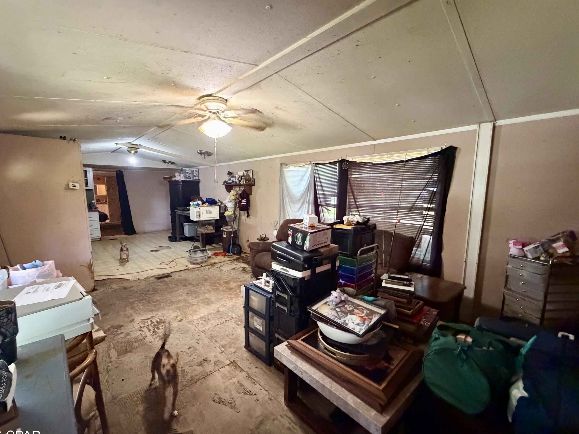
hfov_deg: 98.1
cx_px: 272
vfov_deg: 81.7
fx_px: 251
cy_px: 224
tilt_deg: -9.4
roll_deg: +0.2
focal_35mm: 15
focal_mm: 2.22
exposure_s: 1/60
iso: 1250
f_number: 2.2
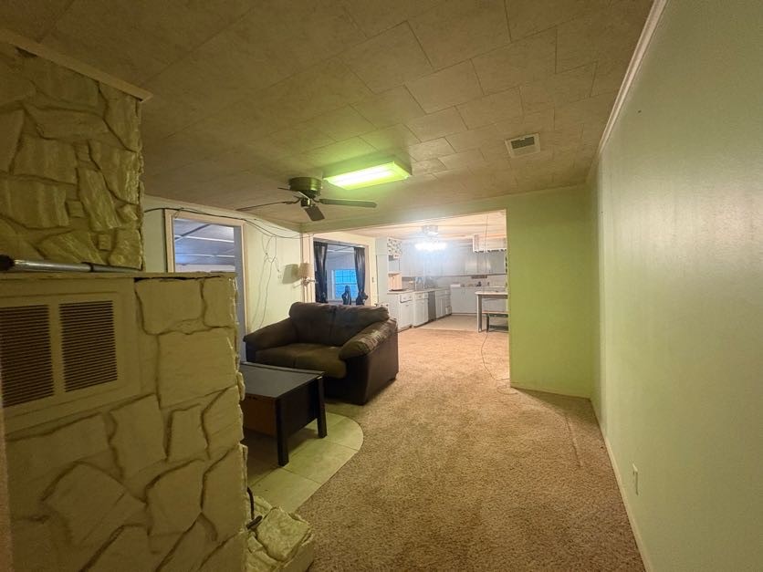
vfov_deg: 85.7
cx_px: 382
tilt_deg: -1.4
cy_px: 286
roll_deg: +2.0
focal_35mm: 14
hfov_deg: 102.1
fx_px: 309
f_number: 2.2
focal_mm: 2.22
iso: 800
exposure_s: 1/60
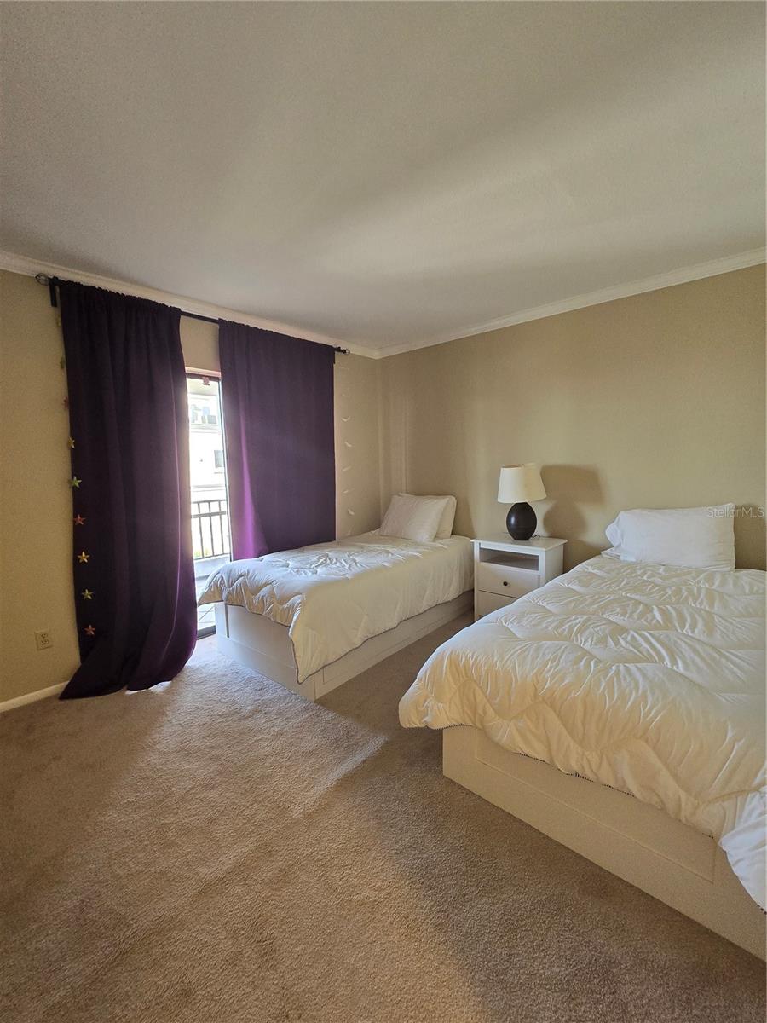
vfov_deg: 106.2
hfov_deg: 89.9
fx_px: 384
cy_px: 512
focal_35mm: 13
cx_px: 384
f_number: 2.2
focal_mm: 2.2
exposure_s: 1/60
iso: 320
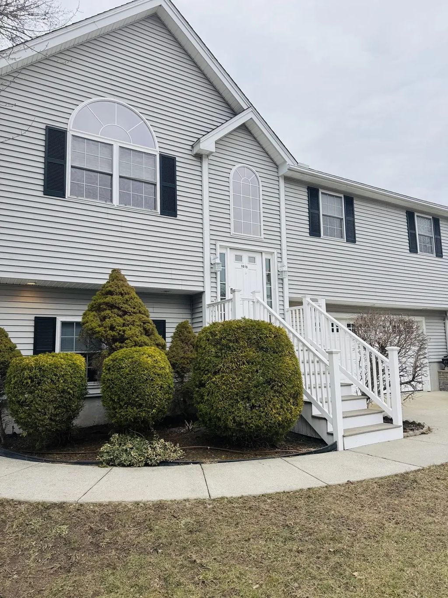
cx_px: 224
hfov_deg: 56.8
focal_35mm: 24
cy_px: 299
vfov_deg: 71.6
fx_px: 414
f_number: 1.78
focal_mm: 6.76
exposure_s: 1/1131
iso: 80
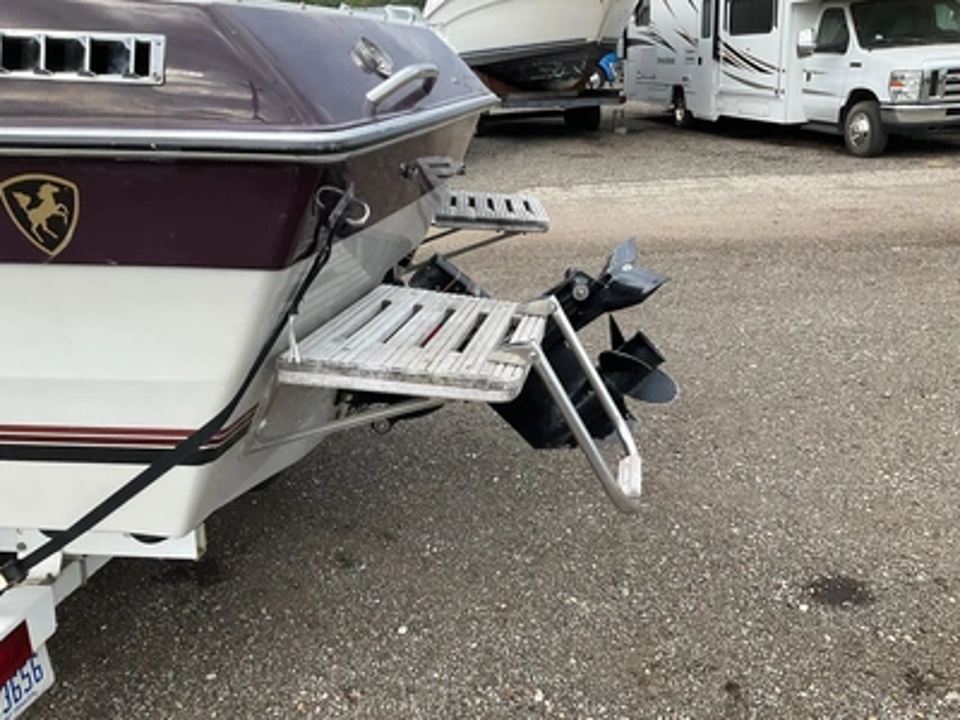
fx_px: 804
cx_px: 480
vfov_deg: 48.2
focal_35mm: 29
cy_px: 360
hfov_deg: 61.7
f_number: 1.8
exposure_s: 1/342
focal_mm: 3
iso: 25
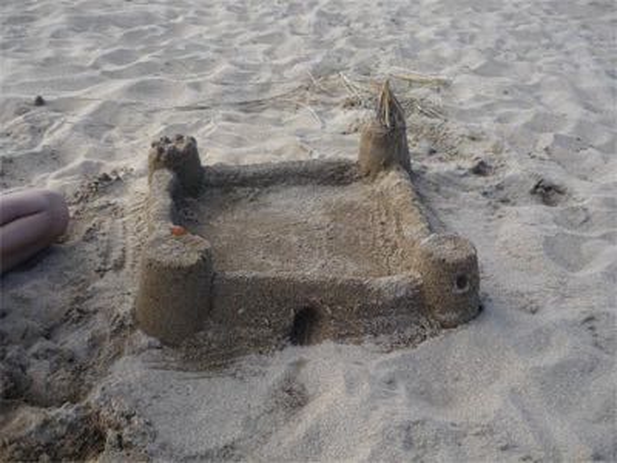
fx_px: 588
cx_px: 308
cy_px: 232
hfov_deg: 55.4
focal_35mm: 33
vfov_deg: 42.9
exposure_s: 1/500
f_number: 2.8
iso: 100
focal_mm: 5.5
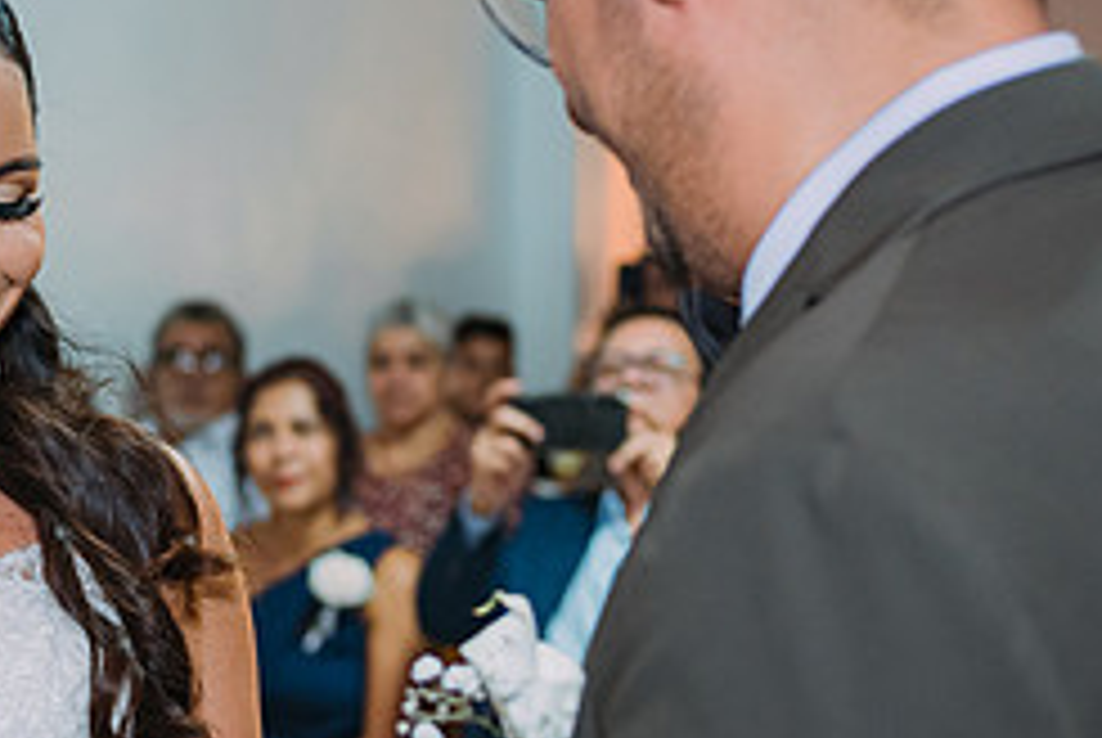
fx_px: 2697
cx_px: 182
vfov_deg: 15.6
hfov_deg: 22.7
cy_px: 329
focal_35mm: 88
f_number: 2.8
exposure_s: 1/125
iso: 1000
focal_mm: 35
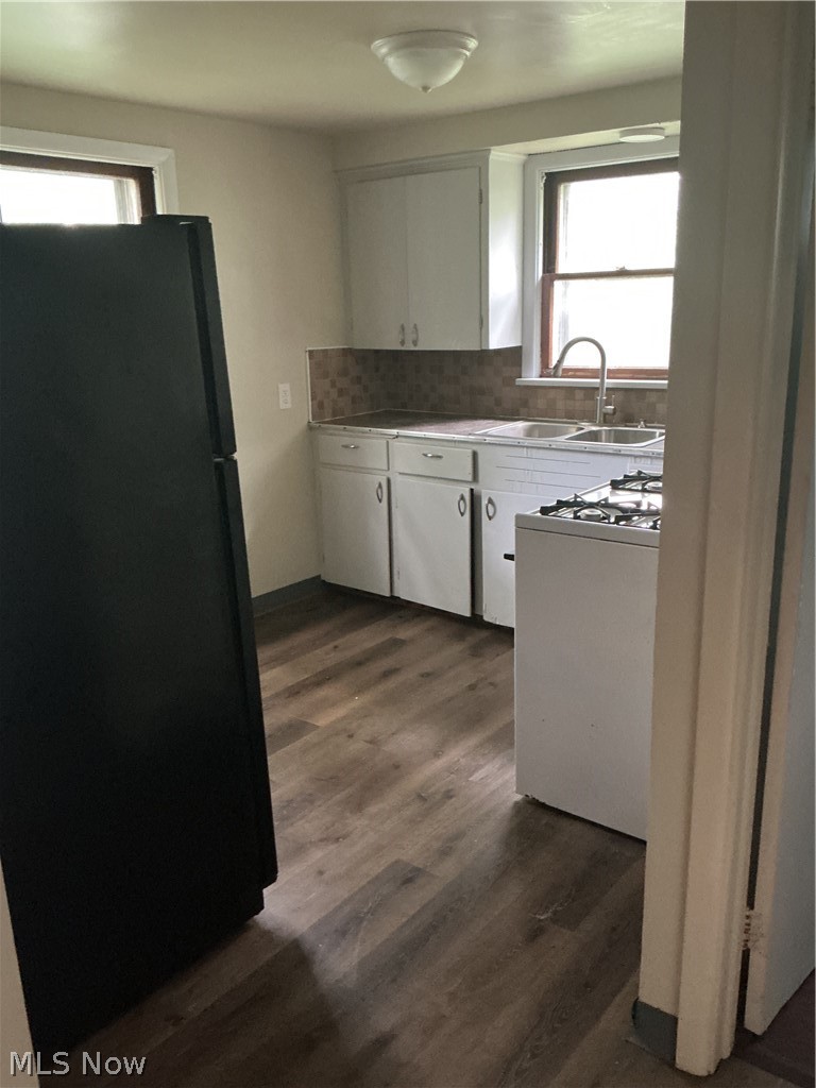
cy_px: 544
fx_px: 911
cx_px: 408
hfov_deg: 48.2
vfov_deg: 61.7
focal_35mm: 29
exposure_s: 1/30
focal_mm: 3
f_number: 1.8
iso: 500
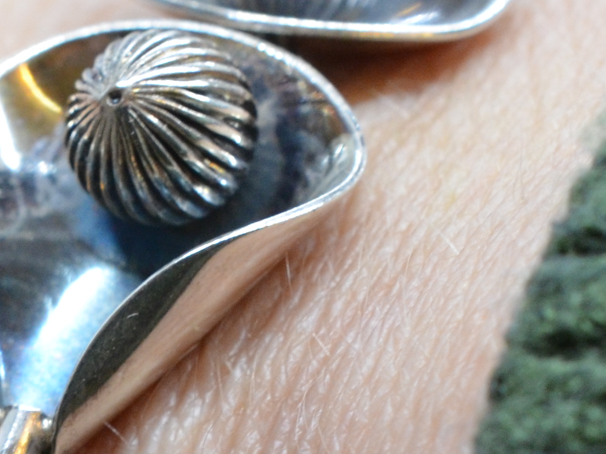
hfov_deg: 7.7
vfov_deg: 5.7
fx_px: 4499
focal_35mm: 257
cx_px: 7
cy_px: 593
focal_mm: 40
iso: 1000
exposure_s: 1/100
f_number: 9
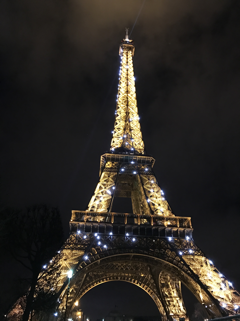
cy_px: 160
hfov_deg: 49.7
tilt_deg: +34.4
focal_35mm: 28
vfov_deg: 63.4
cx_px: 120
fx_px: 259
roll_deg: -0.9
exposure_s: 1/7
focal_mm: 3.99
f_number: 1.8
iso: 80
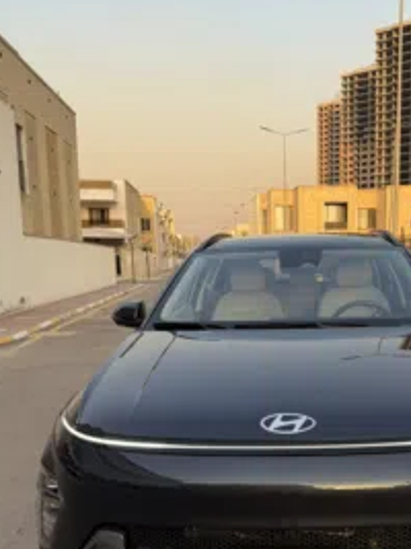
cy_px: 341
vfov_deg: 50.9
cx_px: 286
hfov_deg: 39.0
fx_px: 570
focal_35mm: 36
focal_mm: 6.76
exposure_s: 1/765
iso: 80
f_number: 1.78
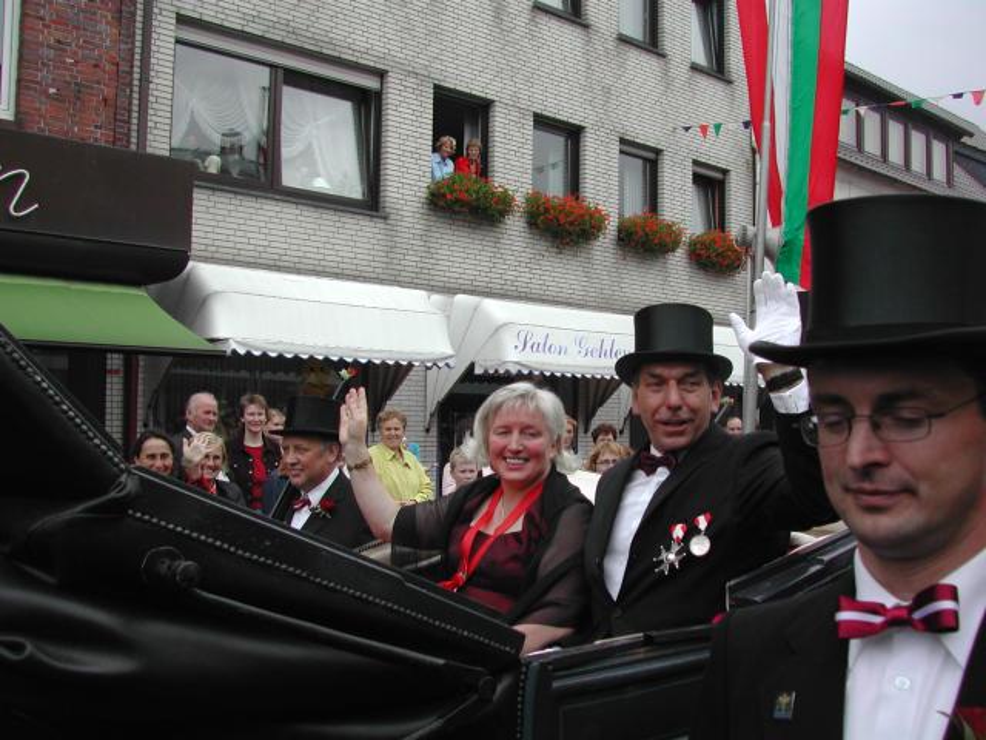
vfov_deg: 37.7
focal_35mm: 38
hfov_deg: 49.0
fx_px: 1082
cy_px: 370
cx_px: 493
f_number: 2.8
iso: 100
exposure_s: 1/1000
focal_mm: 8
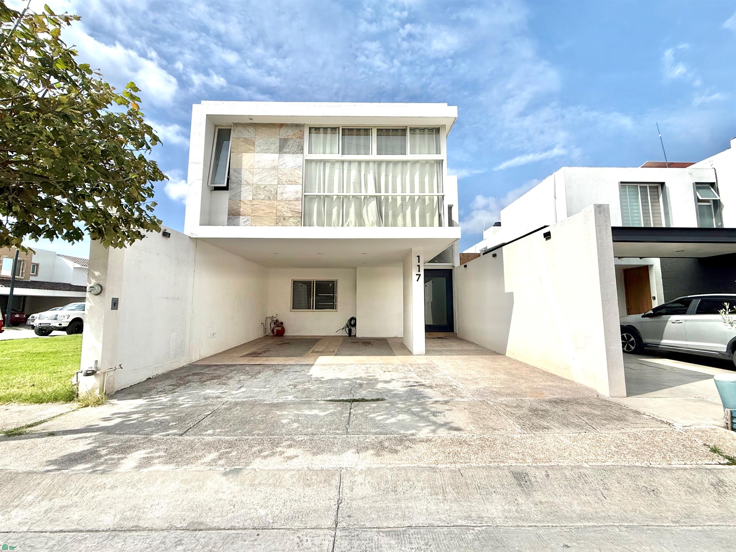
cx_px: 368
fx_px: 298
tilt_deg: +6.3
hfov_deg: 102.1
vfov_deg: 85.7
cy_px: 276
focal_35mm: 14
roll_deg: +0.9
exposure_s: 1/4149
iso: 50
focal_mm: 2.22
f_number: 2.2
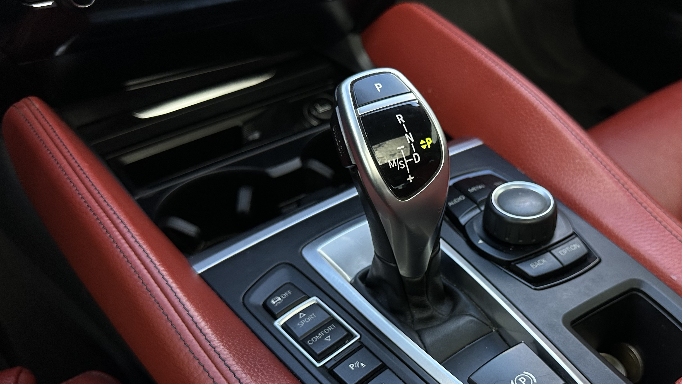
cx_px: 433
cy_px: 245
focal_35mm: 35
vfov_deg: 33.5
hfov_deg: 55.9
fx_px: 633
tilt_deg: -45.9
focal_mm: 6.86
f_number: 1.78
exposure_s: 1/104
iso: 250
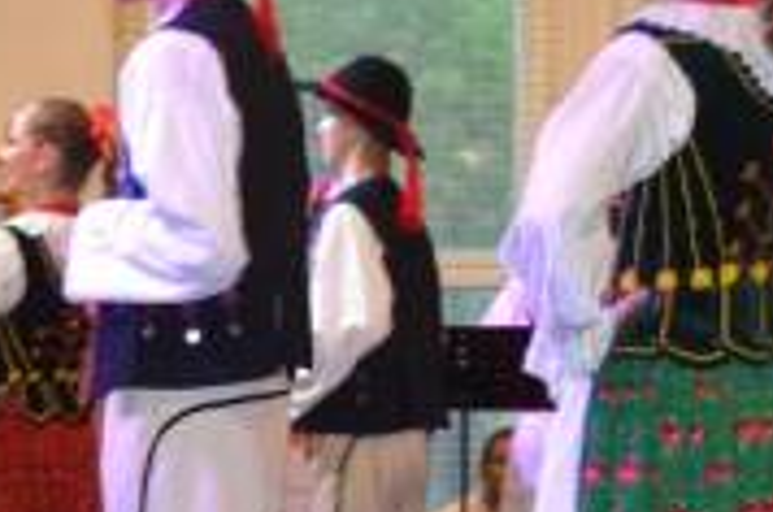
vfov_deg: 6.3
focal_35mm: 216
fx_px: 4630
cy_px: 653
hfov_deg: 9.5
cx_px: 9
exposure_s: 1/60
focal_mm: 32
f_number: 4.2
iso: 1000
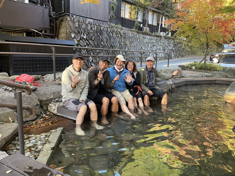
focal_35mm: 26
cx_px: 118
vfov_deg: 53.1
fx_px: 177
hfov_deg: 67.3
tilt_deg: -10.7
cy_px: 88
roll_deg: -1.6
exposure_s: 1/94
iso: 125
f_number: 1.6
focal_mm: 4.2
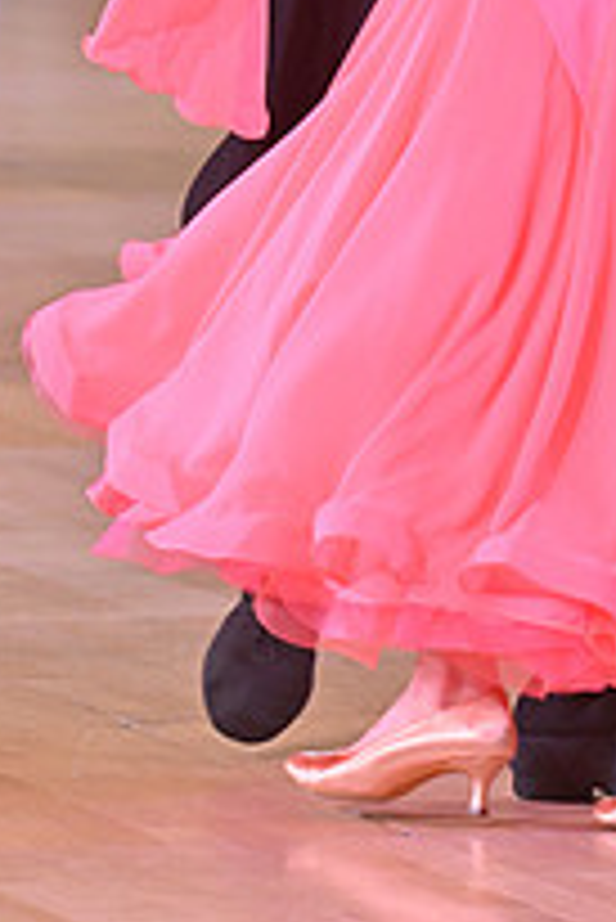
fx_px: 14527
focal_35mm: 567
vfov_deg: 3.6
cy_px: -256
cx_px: 582
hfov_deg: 2.4
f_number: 5.6
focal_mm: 200
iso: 4000
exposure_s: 1/400
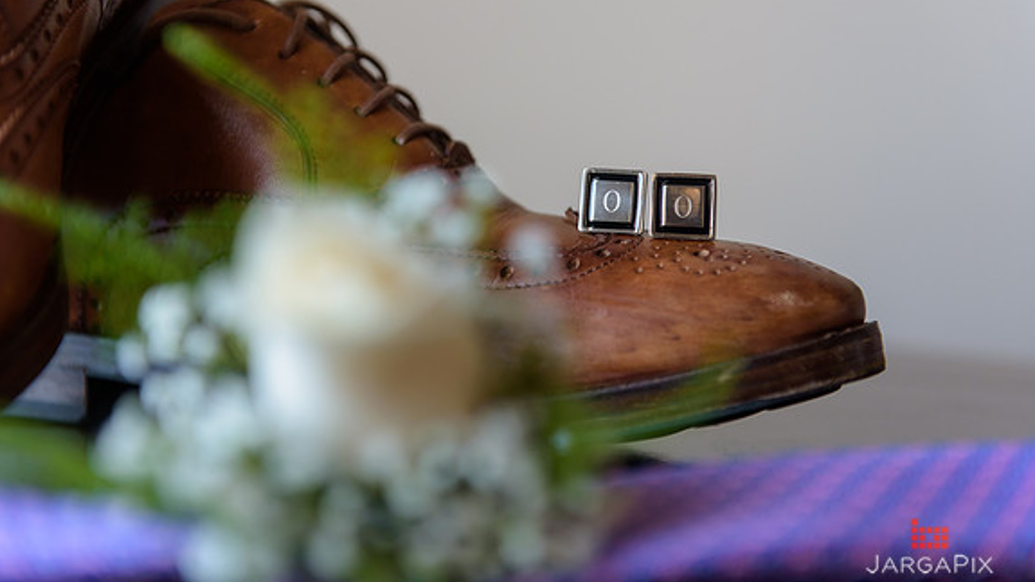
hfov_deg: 28.6
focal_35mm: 74
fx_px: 2030
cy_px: 264
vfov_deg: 16.3
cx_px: 517
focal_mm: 70
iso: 400
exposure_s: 1/125
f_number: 3.2
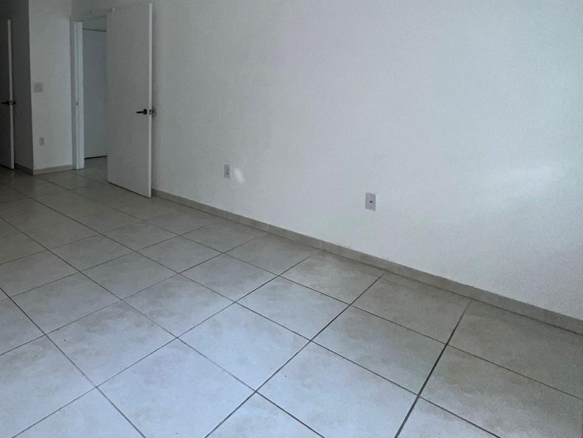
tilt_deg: -6.1
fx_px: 371
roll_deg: -0.3
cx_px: 174
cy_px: 122
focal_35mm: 22
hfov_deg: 73.0
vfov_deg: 58.6
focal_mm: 1.57
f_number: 1.8
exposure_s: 1/68
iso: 100
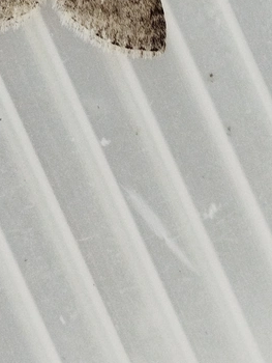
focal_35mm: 53
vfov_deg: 34.2
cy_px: 36
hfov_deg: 26.8
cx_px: 38
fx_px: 555
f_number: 1.7
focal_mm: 5.31
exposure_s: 1/33
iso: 200
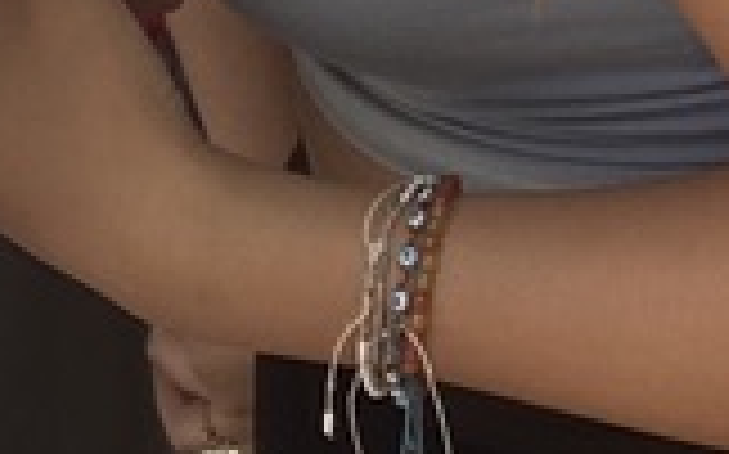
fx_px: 3057
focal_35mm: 154
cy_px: -993
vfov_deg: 7.3
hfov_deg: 13.2
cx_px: 896
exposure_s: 1/238
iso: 25
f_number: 2.2
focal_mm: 2.71
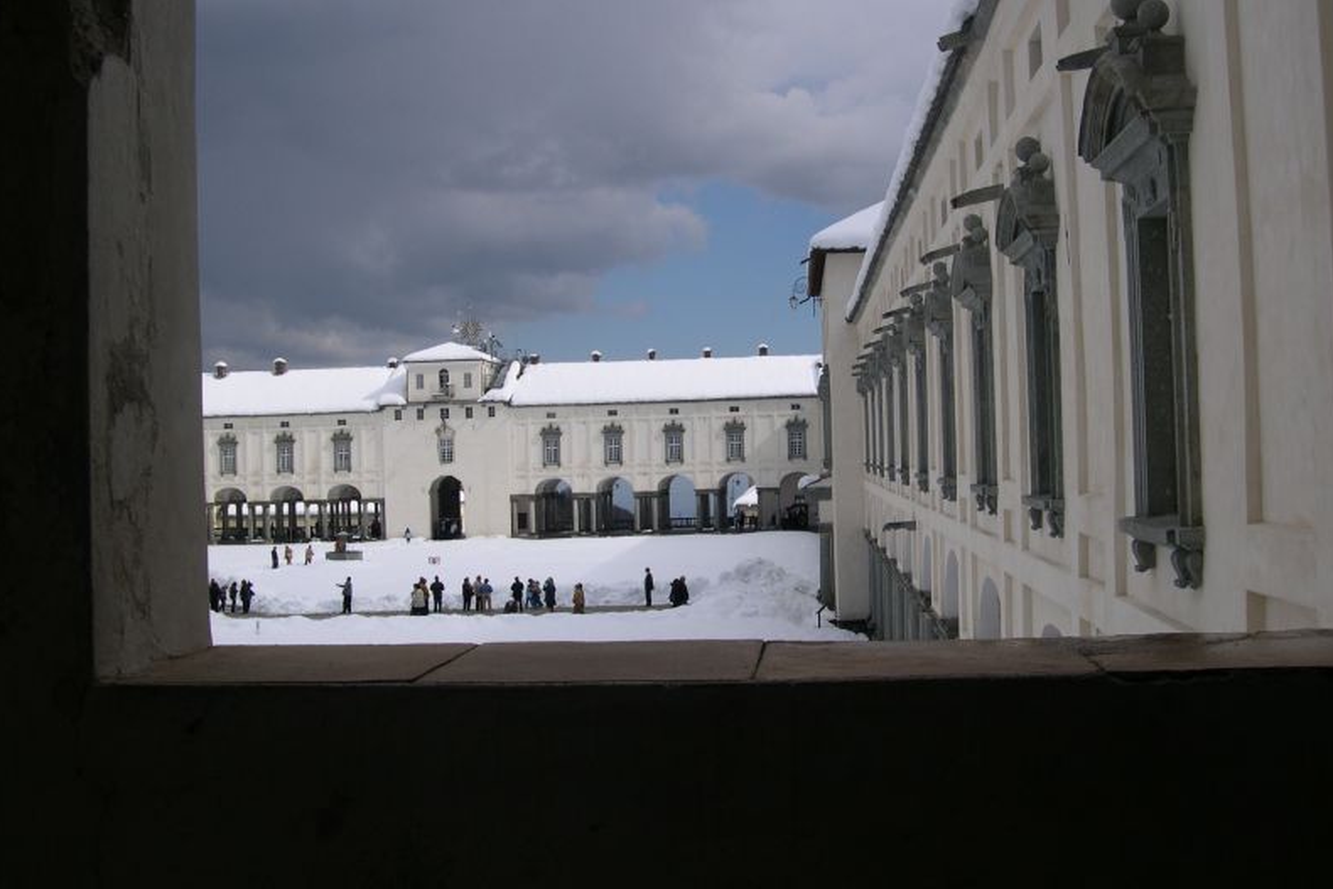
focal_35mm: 40
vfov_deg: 33.4
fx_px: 1481
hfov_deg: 48.5
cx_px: 666
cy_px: 423
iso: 100
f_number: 7.6
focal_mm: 8
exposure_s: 1/334
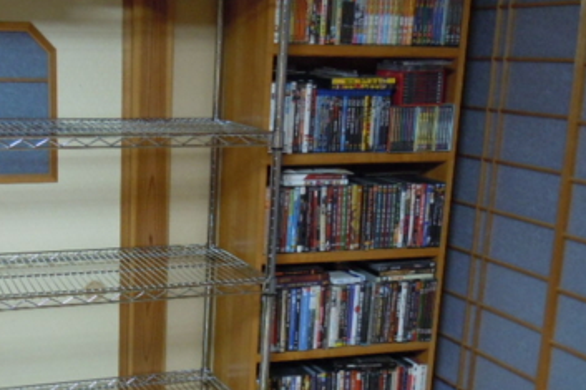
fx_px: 862
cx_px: 144
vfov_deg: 25.3
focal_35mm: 53
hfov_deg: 36.6
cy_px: 266
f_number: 3.5
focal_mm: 5.4
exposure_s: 1/10
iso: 400
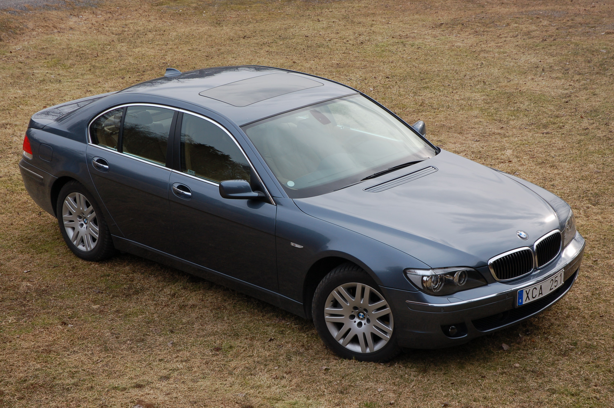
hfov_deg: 27.0
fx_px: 1278
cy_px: 204
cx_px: 307
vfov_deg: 18.1
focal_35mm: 75
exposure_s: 1/200
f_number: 7.1
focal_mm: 50
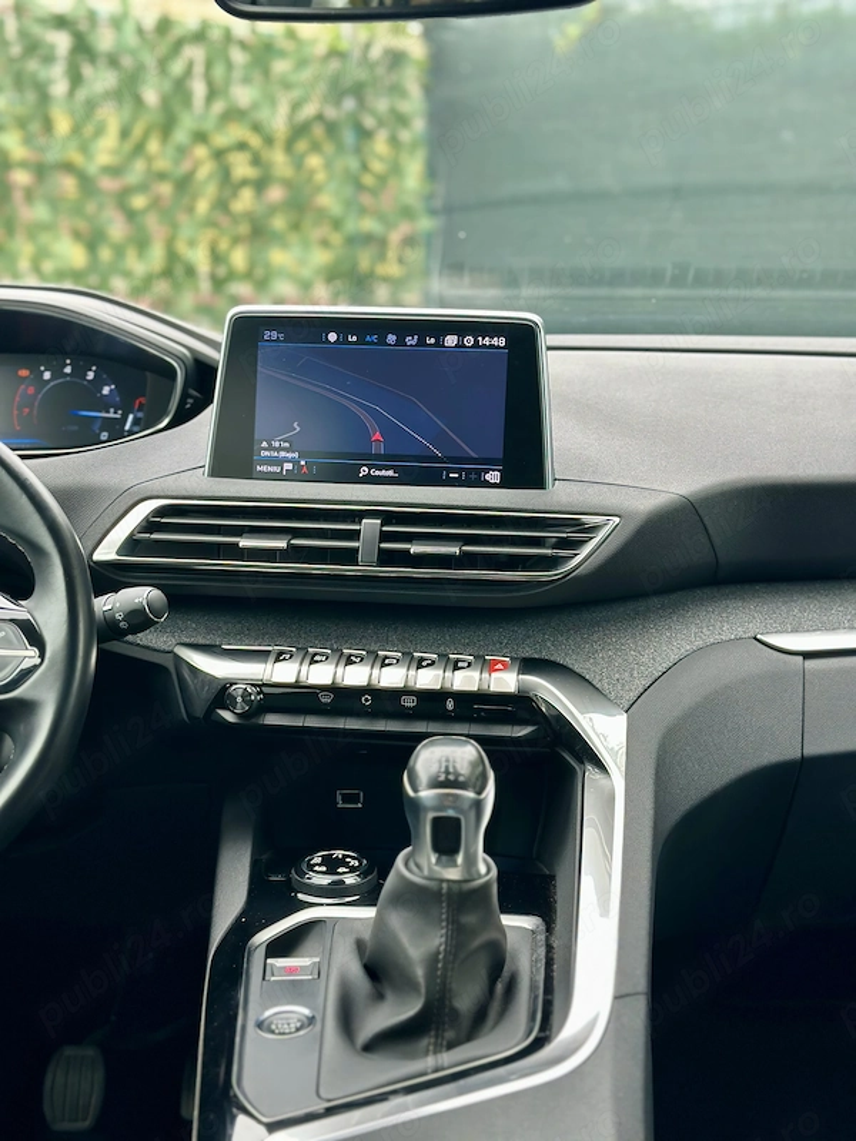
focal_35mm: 48
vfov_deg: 39.7
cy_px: 570
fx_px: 1583
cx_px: 428
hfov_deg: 30.3
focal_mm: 6.86
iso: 80
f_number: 1.78
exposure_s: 1/194
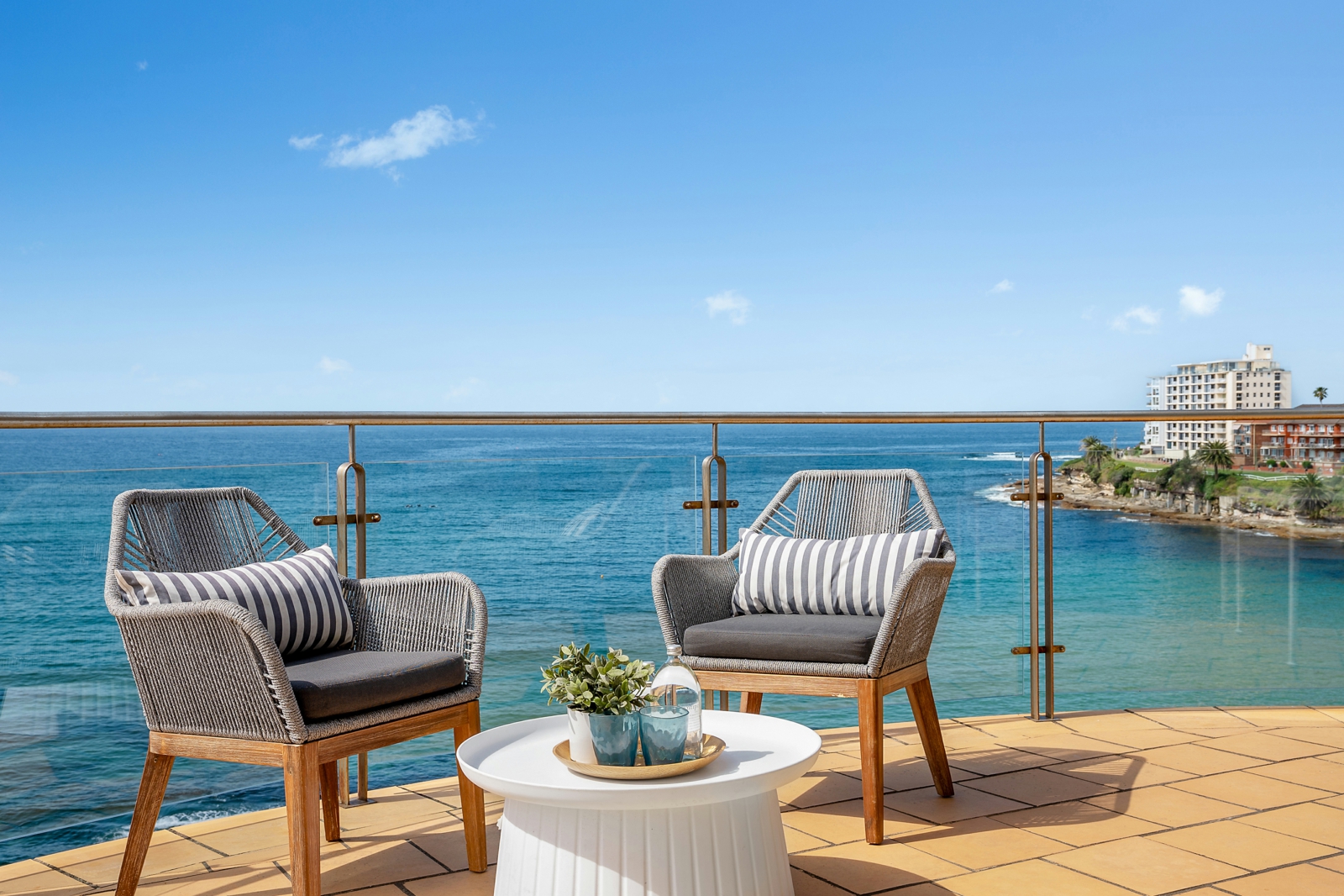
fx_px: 1381
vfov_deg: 35.9
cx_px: 672
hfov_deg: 51.9
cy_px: 448
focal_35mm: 37
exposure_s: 1/60
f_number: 11
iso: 80
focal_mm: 37
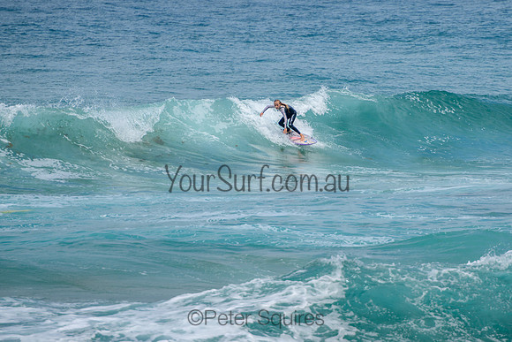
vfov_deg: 2.5
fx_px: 7824
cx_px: 352
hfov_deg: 3.7
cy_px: 134
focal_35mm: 550
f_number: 5.6
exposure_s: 1/2000
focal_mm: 400
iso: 200
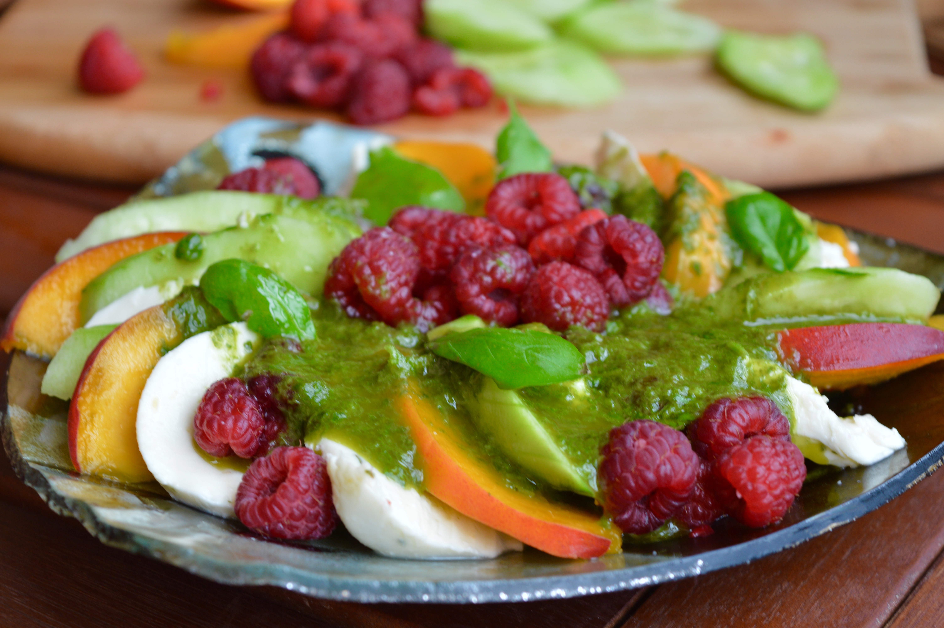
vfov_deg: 16.5
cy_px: 314
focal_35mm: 82
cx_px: 472
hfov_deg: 24.6
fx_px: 2161
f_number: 5.6
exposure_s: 1/10
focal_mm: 55
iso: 200
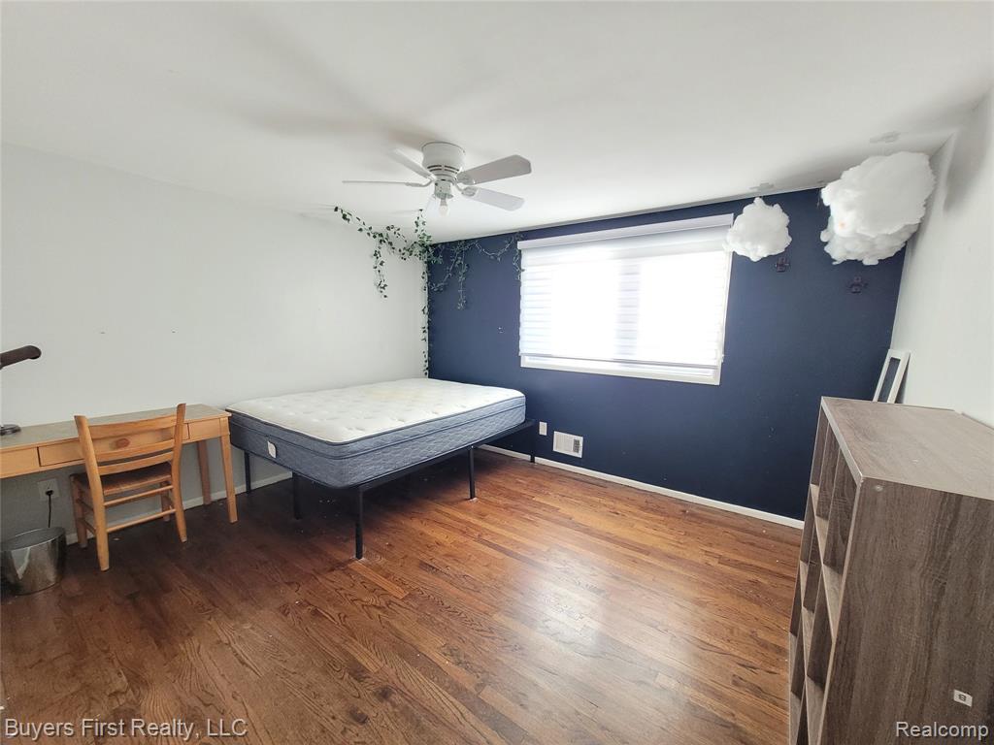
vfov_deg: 89.9
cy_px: 372
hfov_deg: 106.2
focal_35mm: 13
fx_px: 373
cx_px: 497
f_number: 2.2
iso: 320
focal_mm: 1.74
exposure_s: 1/40
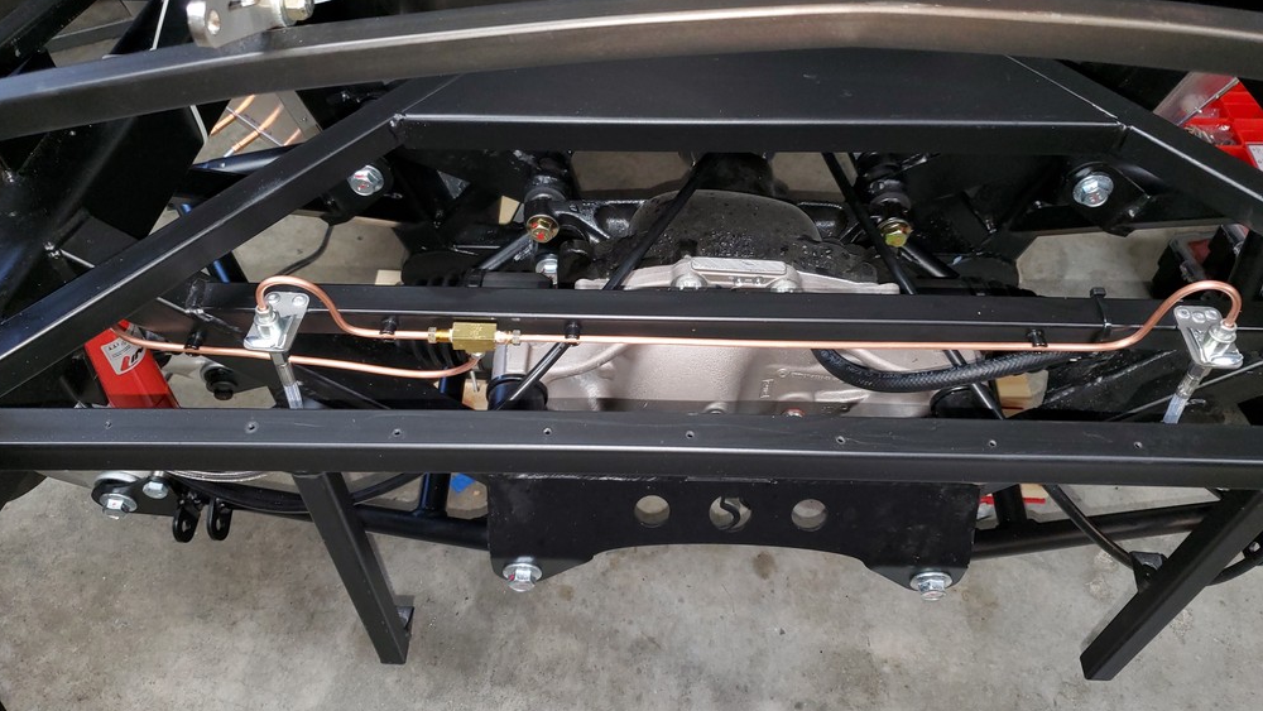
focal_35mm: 29
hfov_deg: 66.0
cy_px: 370
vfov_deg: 40.2
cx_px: 618
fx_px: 971
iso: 125
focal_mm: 4.3
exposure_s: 1/21
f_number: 1.5
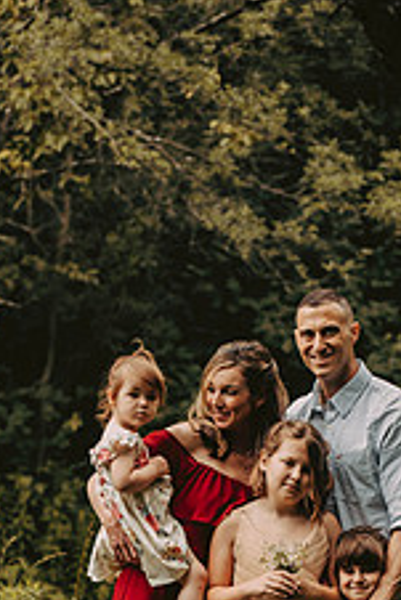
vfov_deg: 12.8
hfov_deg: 8.6
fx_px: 2652
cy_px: 512
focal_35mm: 159
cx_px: 276
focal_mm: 80
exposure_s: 1/1250
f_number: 2.8
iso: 640
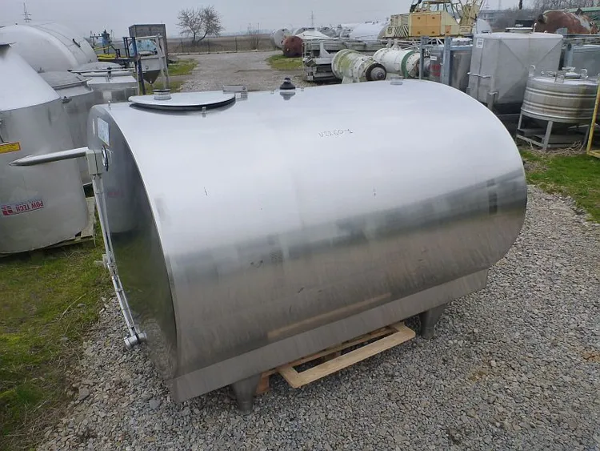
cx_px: 300
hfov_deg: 63.4
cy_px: 226
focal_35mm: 28
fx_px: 485
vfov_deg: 49.8
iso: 160
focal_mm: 4.9
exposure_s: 1/200
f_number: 3.3
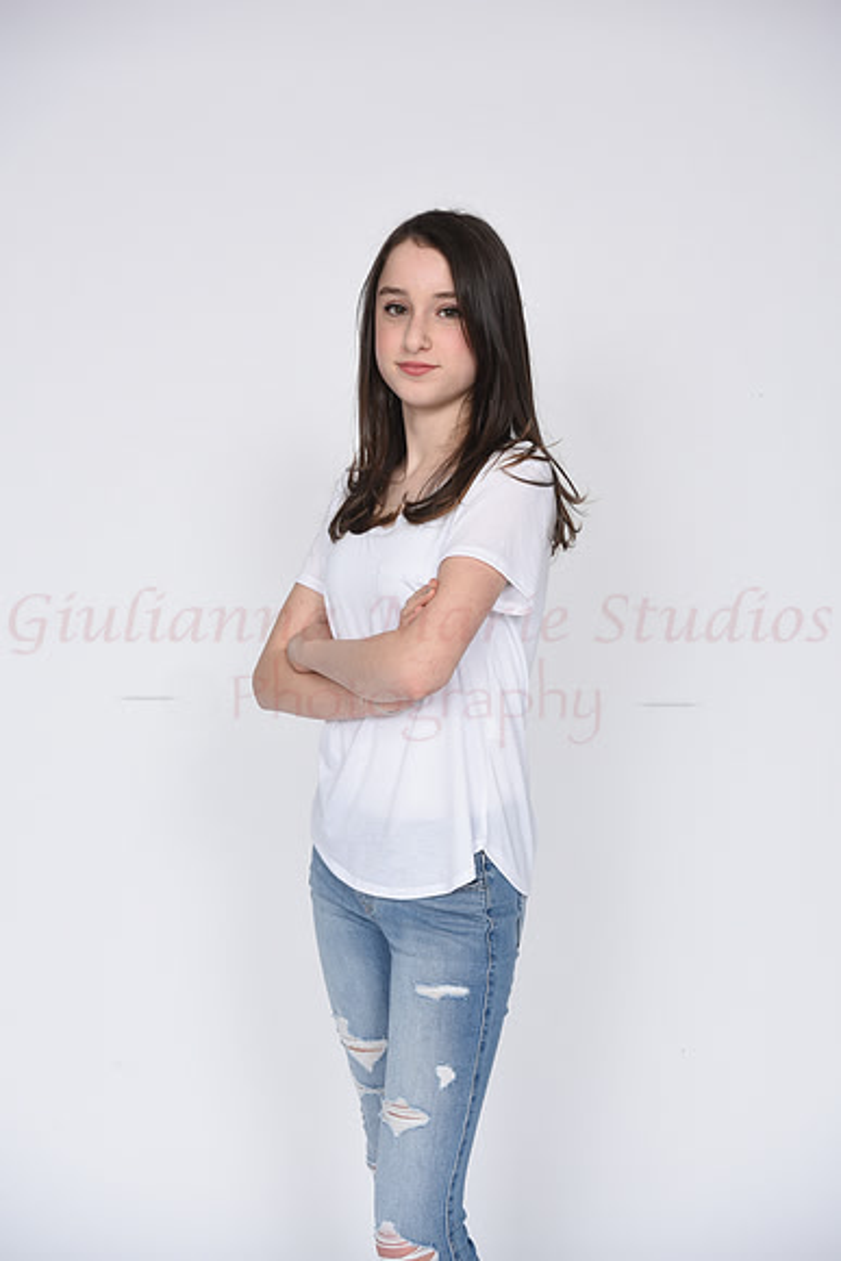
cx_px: 420
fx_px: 1681
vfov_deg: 41.1
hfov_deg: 28.1
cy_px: 630
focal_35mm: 48
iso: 160
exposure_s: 1/125
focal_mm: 48
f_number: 8
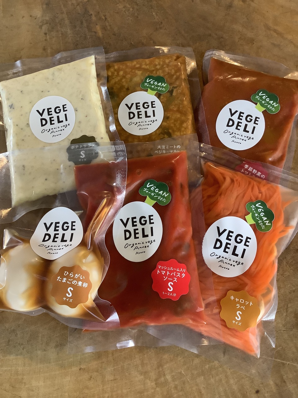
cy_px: 199
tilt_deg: -70.4
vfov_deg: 58.4
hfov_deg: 45.4
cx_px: 149
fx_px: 356
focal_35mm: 31
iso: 320
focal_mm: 3.3
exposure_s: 1/60
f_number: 2.4
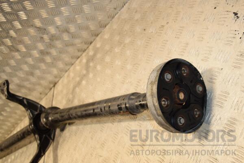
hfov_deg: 46.4
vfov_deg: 31.9
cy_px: 82
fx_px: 285
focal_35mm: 42
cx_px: 122
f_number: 6.3
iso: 800
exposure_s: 1/200
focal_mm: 28
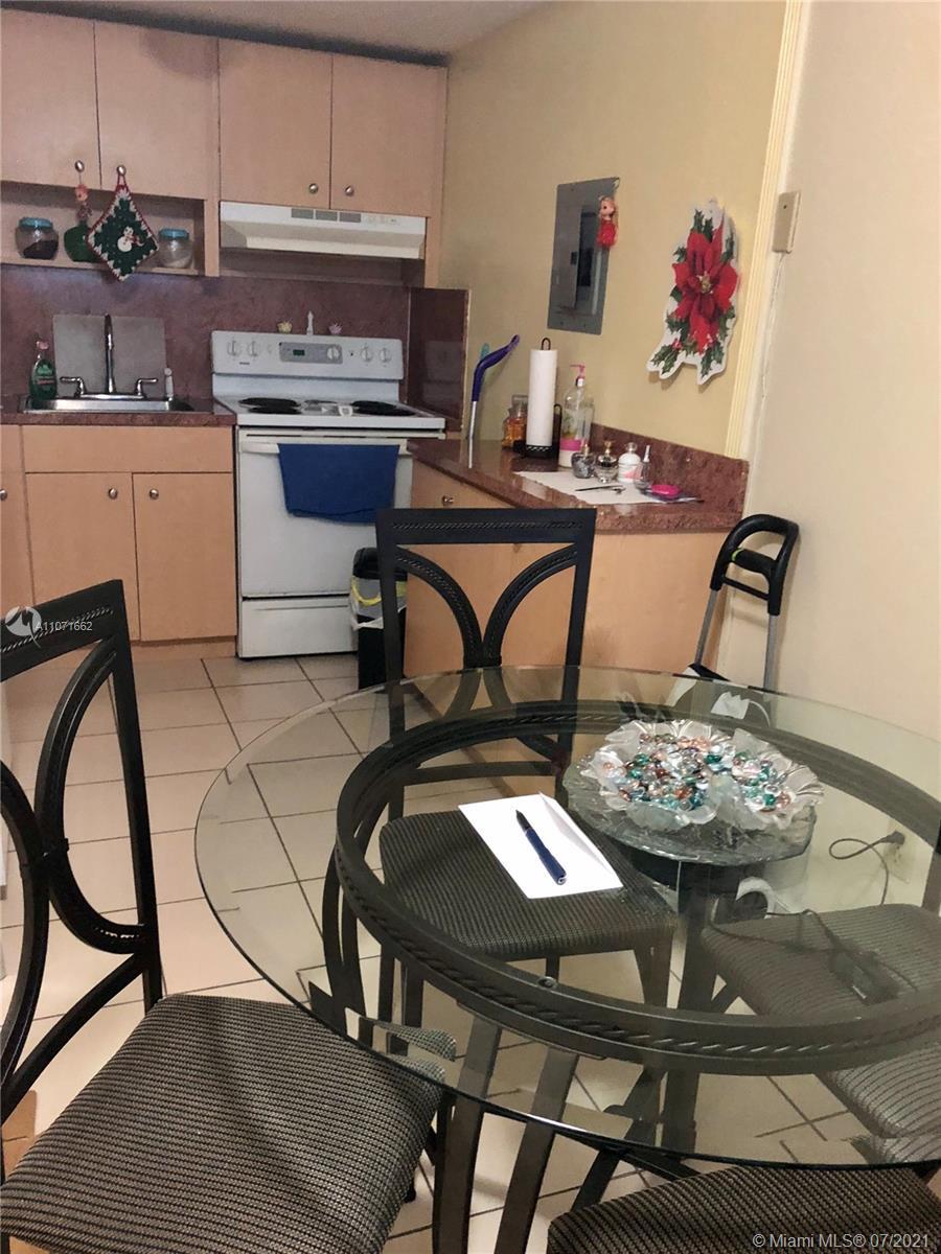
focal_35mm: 28
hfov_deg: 49.7
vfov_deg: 63.4
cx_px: 470
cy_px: 627
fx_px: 1015
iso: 80
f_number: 1.8
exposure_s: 1/5
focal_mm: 3.99
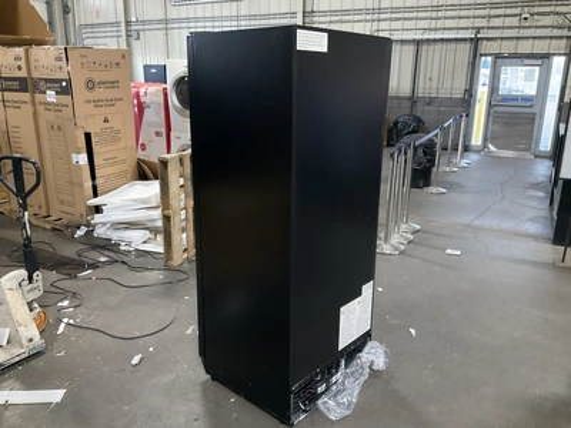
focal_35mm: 29
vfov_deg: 48.2
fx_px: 478
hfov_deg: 61.7
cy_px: 214
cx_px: 286
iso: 320
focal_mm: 3
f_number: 1.8
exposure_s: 1/30
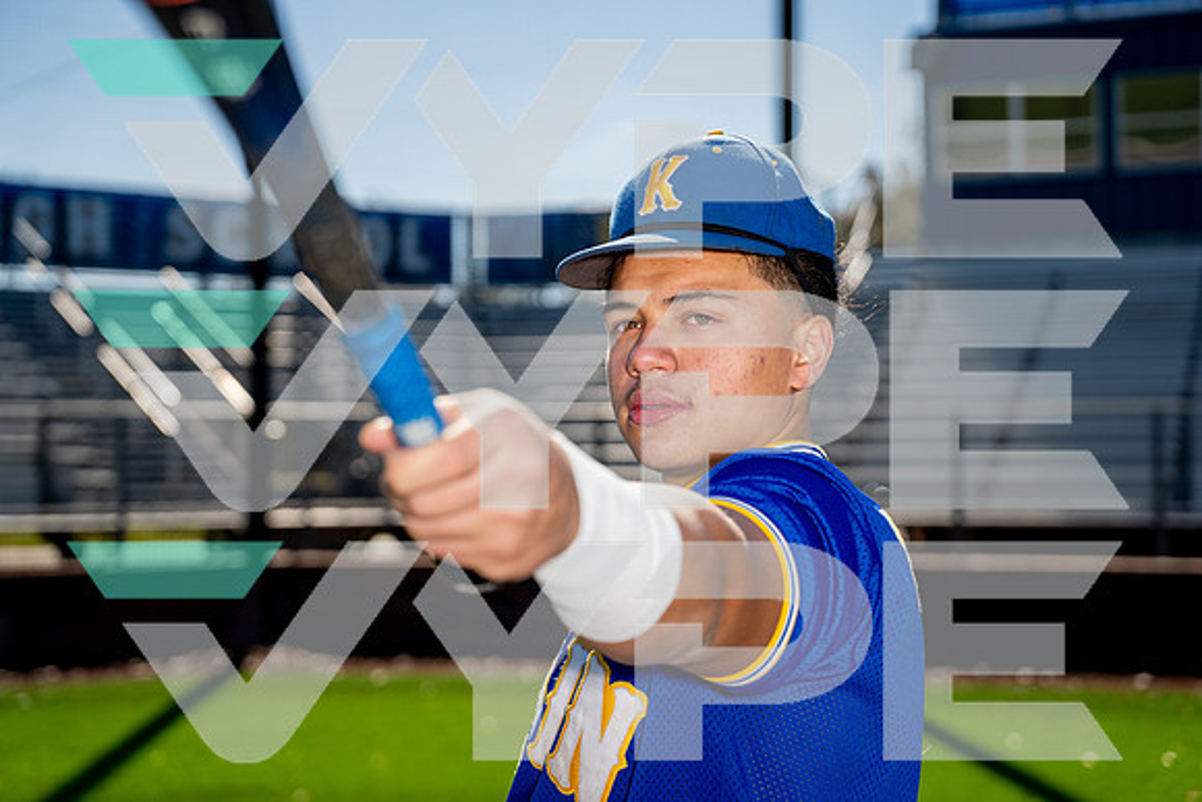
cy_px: 401
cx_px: 601
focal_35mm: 70
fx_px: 2338
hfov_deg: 28.8
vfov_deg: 19.5
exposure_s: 1/2000
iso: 100
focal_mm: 70
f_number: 4
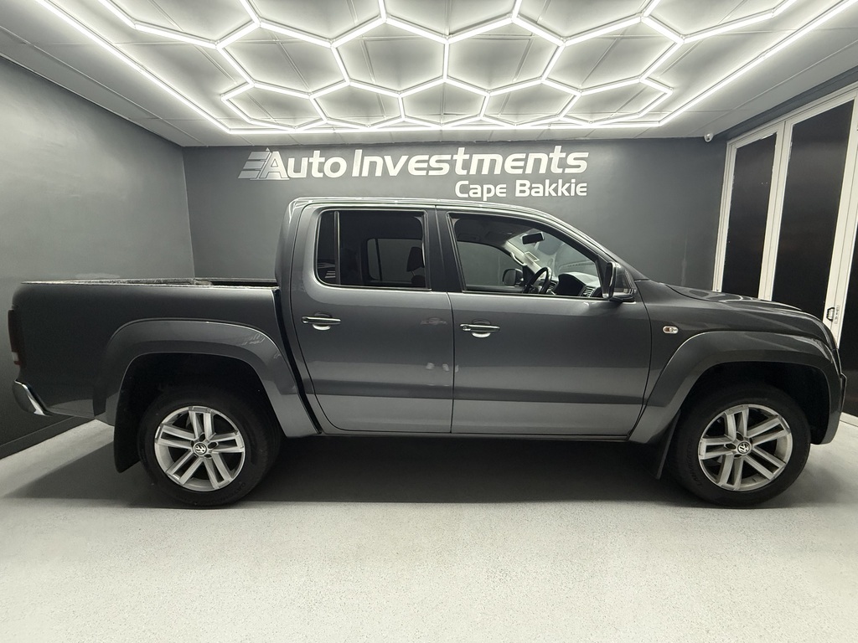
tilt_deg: -6.8
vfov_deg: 85.7
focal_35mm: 14
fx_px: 347
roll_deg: +0.8
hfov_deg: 102.1
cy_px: 322
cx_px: 429
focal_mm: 2.22
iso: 640
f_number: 2.2
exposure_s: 1/100
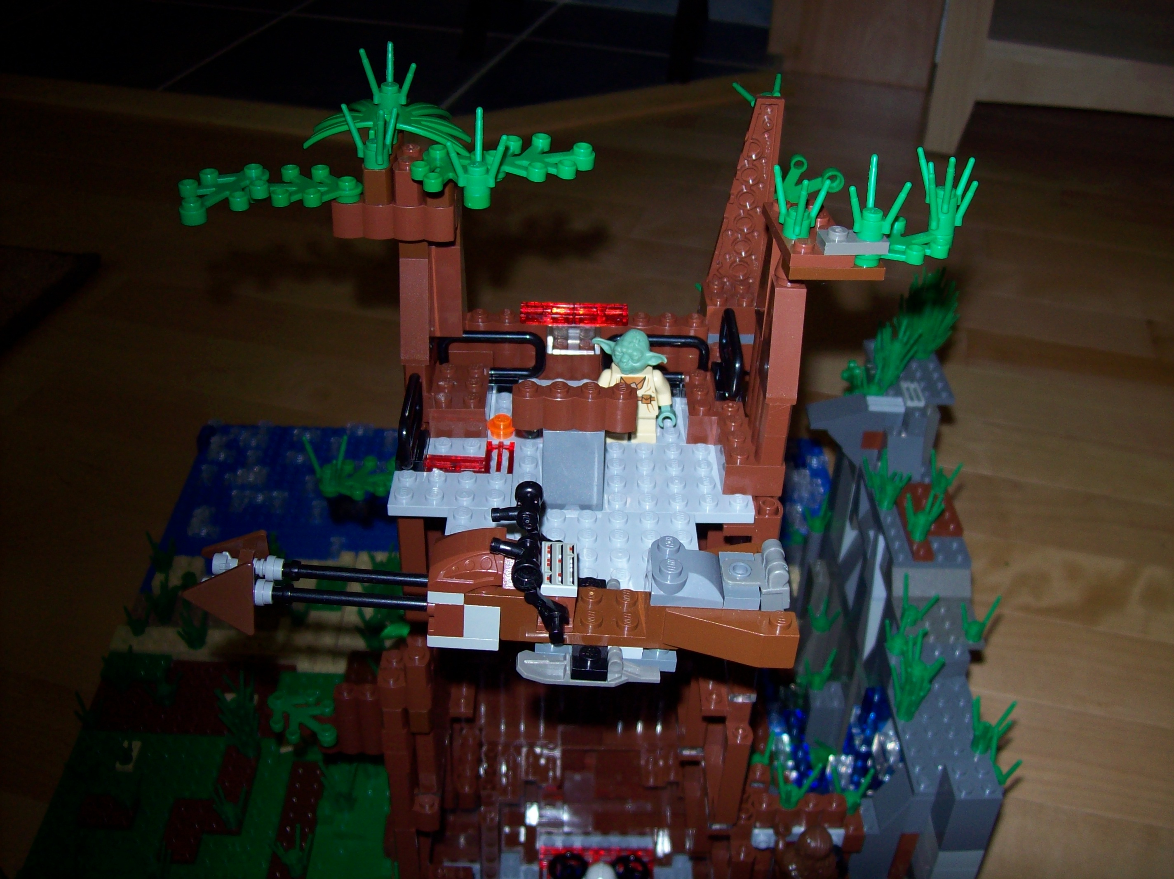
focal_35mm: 36
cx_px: 587
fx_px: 1221
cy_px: 440
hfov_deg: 51.4
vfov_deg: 39.6
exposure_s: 1/64
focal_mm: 6
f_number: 2.7
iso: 80
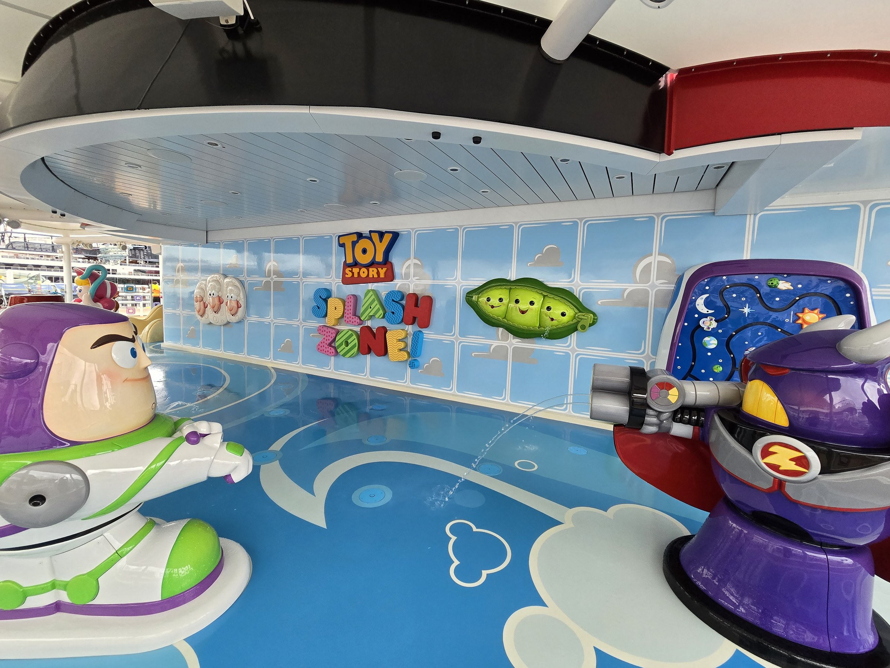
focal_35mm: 13
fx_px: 334
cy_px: 334
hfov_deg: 106.2
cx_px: 445
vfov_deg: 89.9
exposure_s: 1/359
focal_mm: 2.2
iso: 200
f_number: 2.2
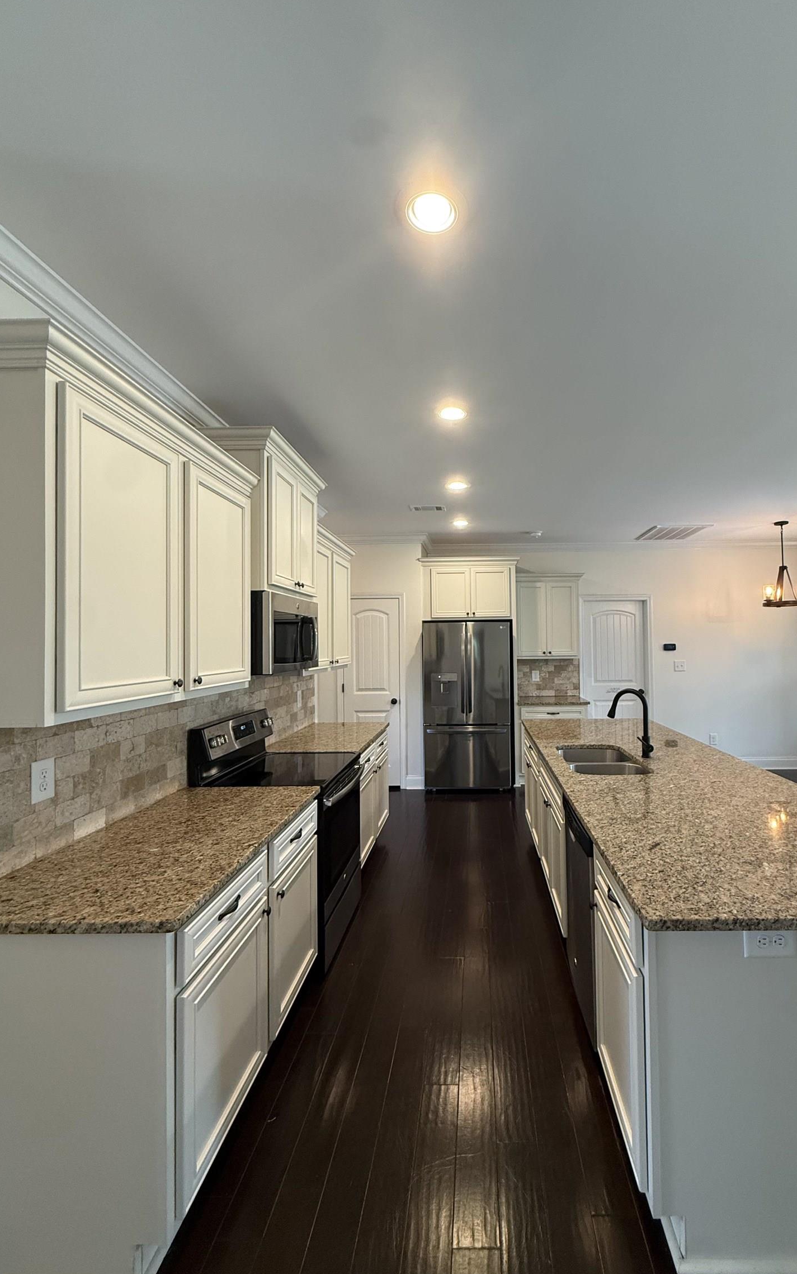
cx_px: 471
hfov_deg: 74.1
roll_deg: +0.9
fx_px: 521
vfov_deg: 101.5
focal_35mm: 15
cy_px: 637
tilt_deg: +1.5
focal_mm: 2.22
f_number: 2.2
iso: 320
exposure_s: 1/60
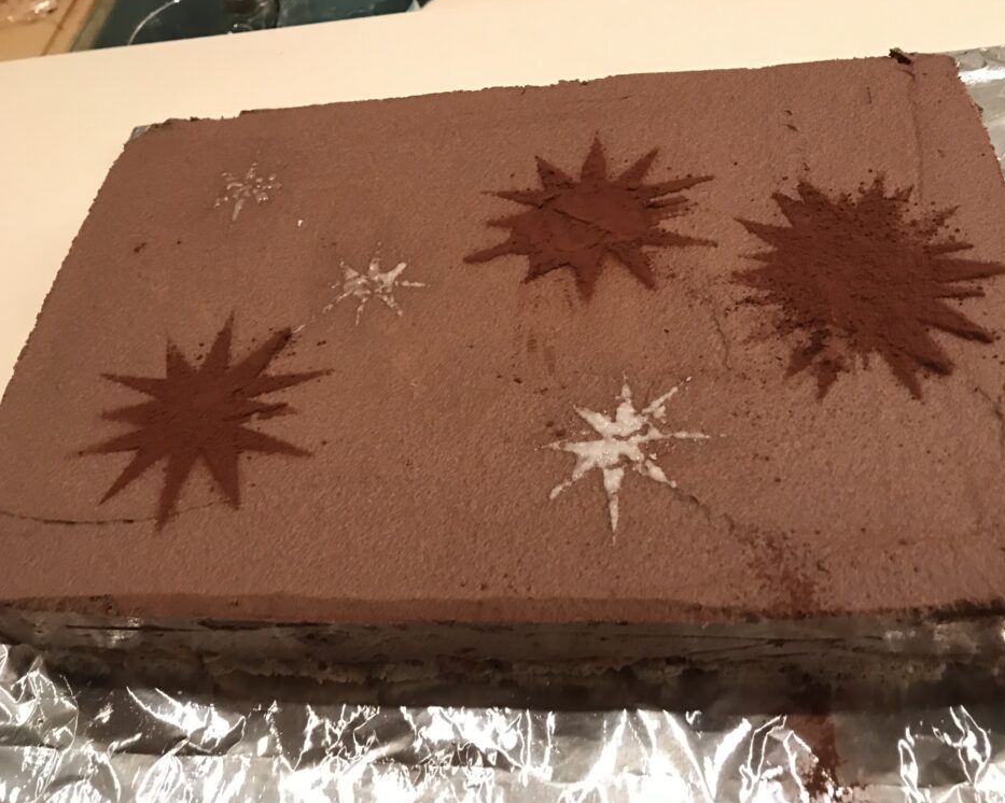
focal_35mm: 30
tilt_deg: -53.6
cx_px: 526
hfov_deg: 58.8
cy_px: 403
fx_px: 892
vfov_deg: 48.5
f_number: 1.8
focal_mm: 3.99
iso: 100
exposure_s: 1/17
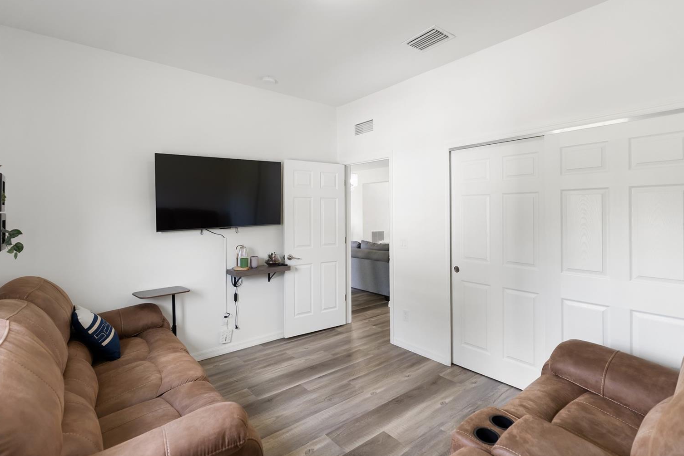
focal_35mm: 17
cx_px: 361
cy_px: 226
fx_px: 323
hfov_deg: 93.2
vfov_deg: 70.5
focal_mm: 16
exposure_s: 1/125
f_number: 2.8
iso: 400
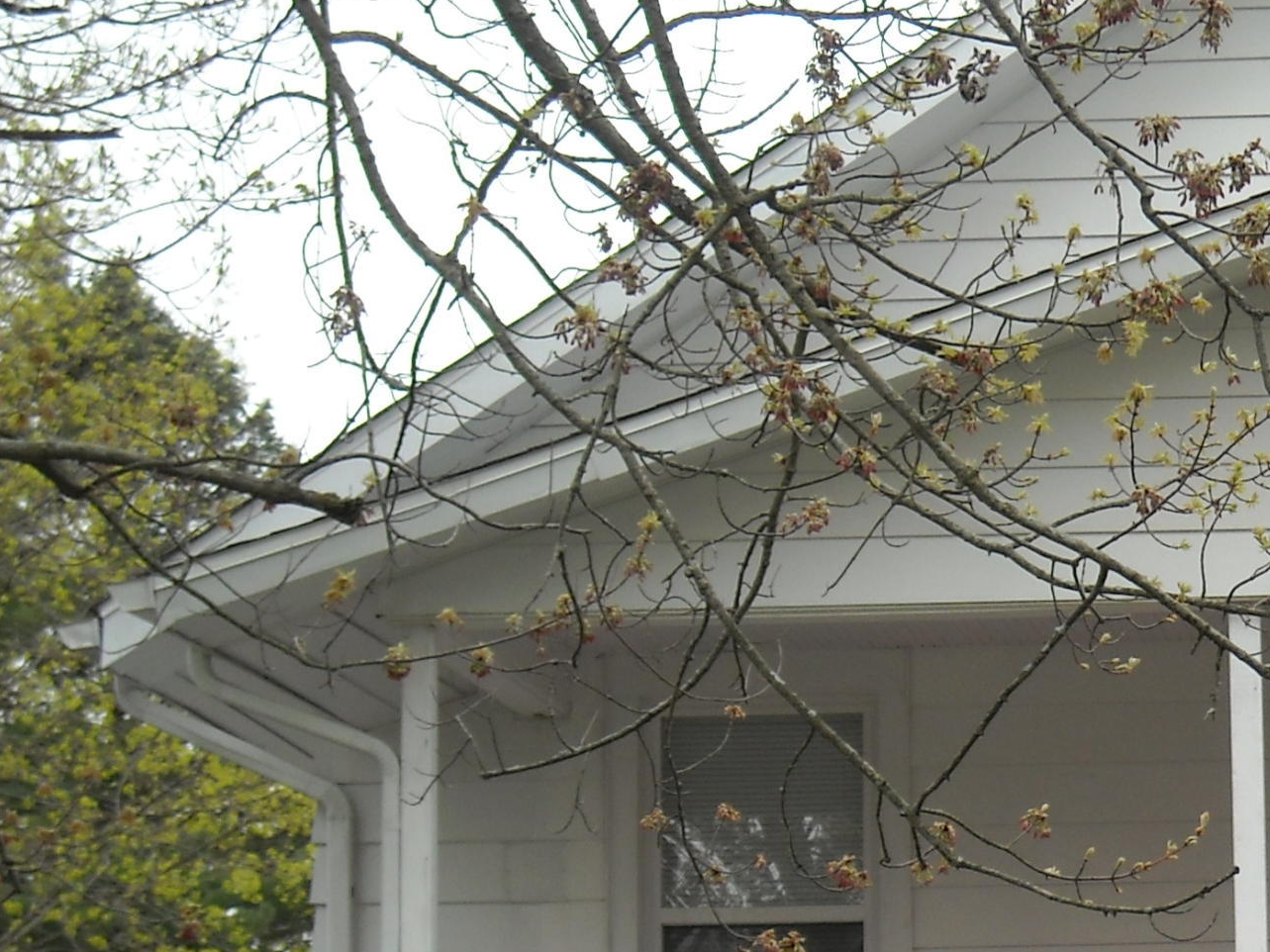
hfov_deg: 12.2
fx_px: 5833
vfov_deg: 9.3
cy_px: 782
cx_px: 1435
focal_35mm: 159
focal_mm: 11.02
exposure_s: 1/353
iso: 64
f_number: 3.7
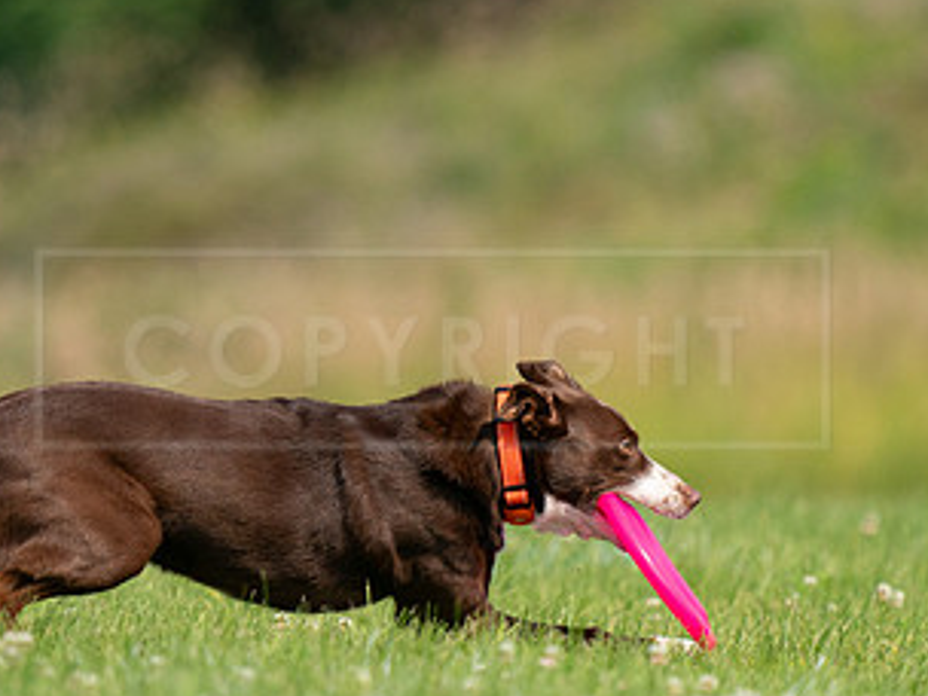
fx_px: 29516
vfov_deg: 1.4
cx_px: 327
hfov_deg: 1.8
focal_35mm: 1101
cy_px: 401
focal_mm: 600
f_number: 6.3
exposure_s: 1/4000
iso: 1250
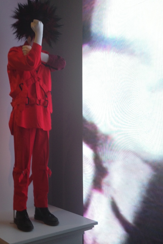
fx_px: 305
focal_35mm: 45
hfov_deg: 29.6
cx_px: 51
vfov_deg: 43.6
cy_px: 118
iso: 64
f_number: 2.4
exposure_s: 1/20
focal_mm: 4.13
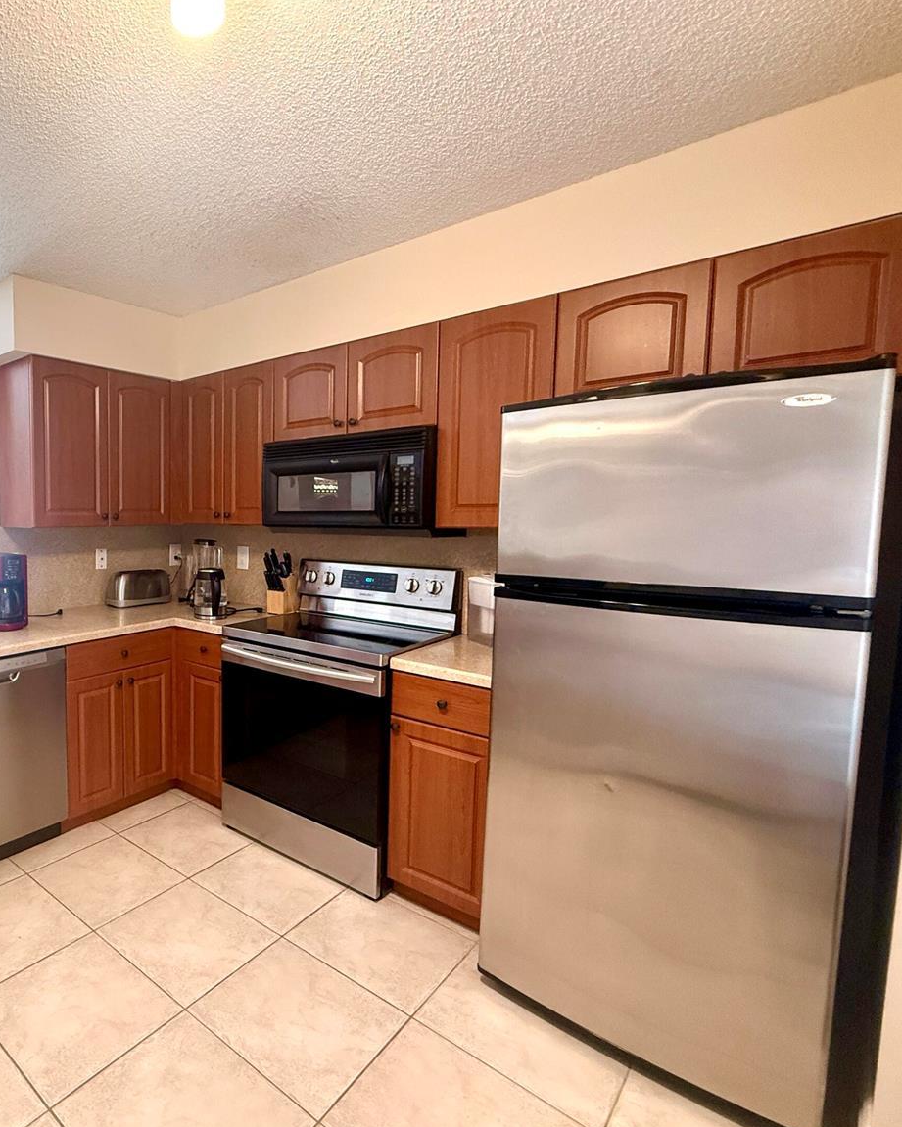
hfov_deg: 63.9
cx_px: 166
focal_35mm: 19
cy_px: 566
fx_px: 634
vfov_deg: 83.3
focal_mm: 2.22
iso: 320
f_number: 2.2
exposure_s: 1/120
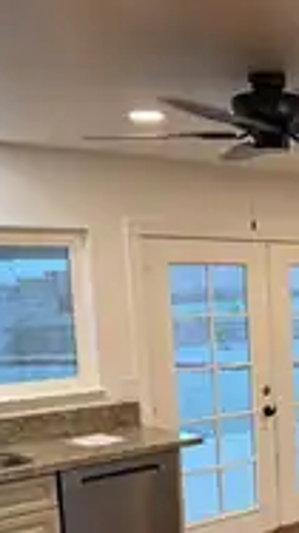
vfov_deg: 36.3
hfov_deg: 19.5
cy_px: 402
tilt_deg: -6.5
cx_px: 407
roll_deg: +0.9
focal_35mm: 56
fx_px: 790
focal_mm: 6.76
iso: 250
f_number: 1.78
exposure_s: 1/120
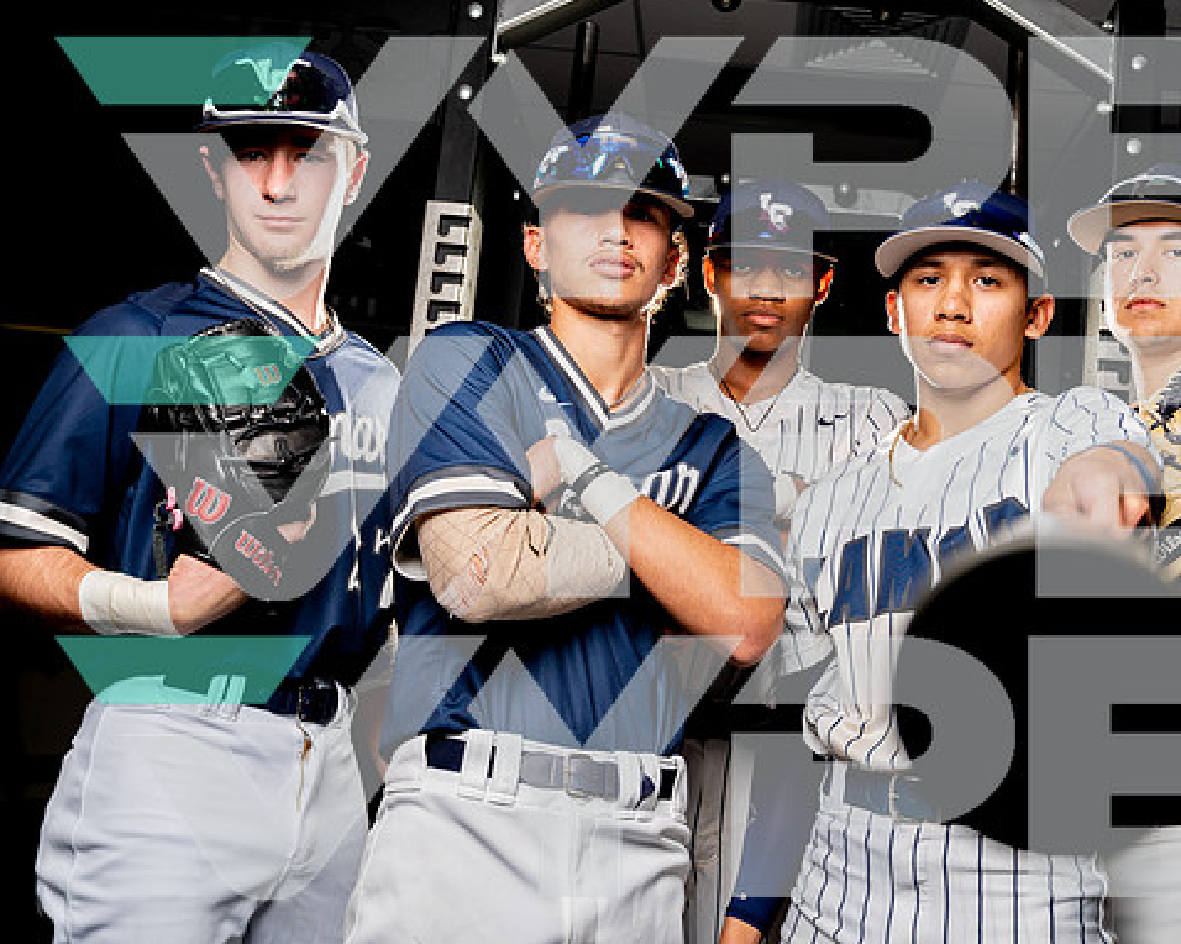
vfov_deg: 36.5
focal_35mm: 41
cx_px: 692
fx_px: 1432
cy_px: 468
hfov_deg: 44.6
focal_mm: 36
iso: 160
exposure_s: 1/200
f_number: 5.6
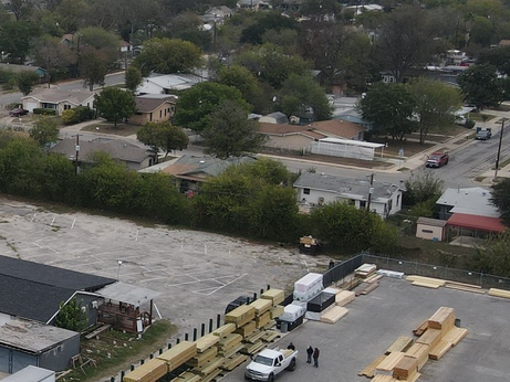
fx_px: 1105
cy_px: 170
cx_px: -126
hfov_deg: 23.4
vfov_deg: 19.6
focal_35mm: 75
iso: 100
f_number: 2.8
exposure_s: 1/200
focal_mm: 4.5
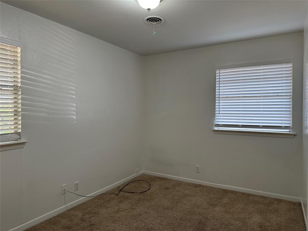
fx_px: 214
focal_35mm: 24
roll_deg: +0.2
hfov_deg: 71.6
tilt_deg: -1.0
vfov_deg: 56.8
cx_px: 154
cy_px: 116
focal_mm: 6.86
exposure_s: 1/120
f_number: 1.78
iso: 160
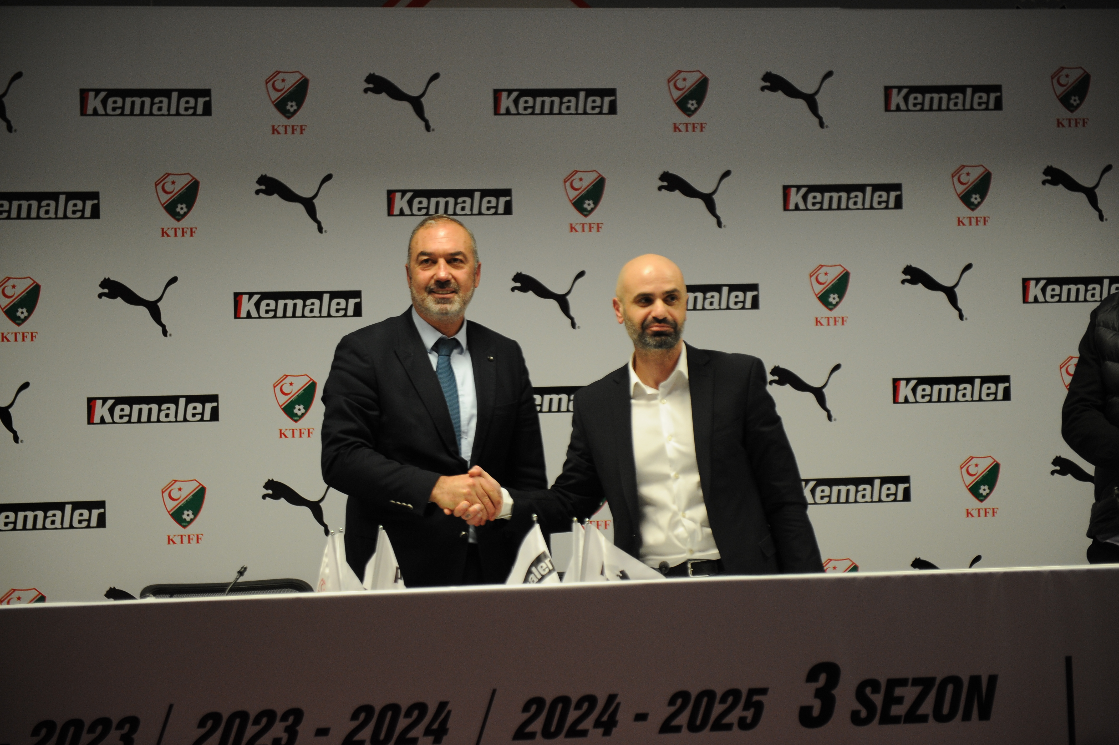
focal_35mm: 70
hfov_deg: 28.9
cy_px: 372
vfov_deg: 19.4
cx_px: 560
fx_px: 2174
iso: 1250
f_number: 2.8
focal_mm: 70
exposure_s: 1/160
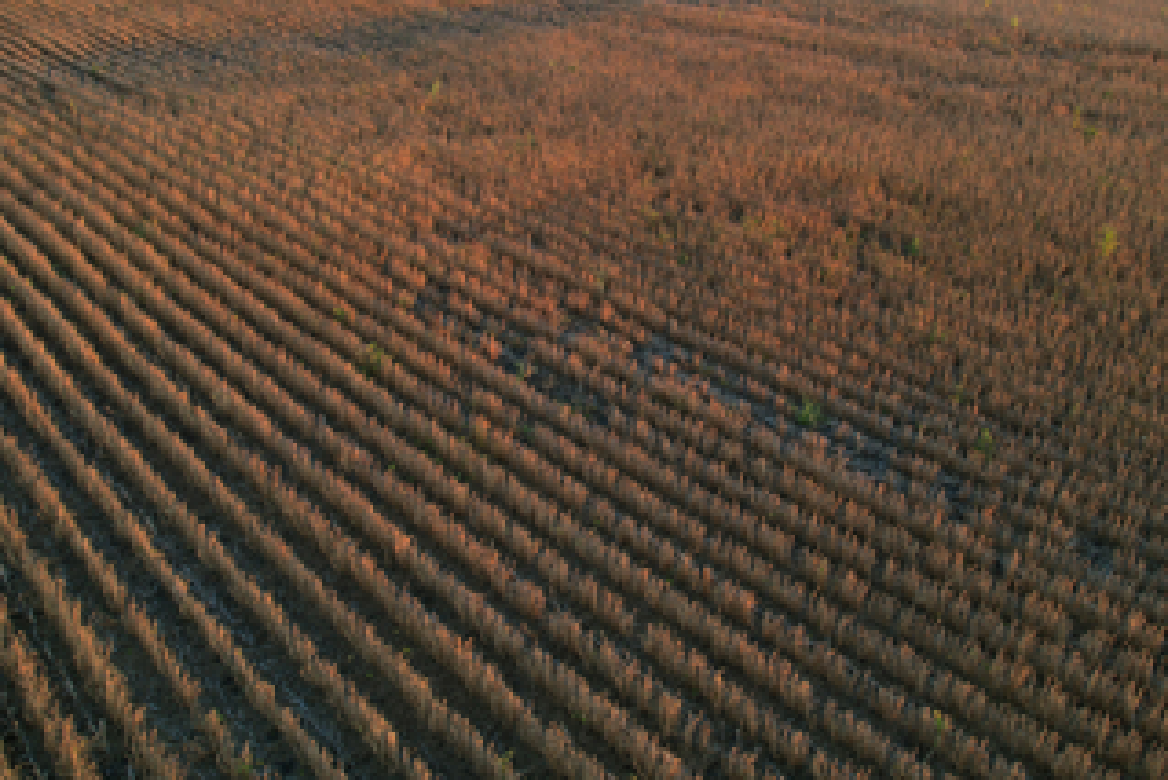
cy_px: 256
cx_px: 666
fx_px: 1006
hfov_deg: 60.0
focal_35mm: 31
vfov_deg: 41.8
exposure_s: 1/120
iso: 100
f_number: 2.8
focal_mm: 8.38
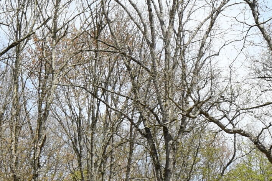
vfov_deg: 10.1
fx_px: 959
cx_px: 173
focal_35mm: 127
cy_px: 338
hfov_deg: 16.1
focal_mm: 20
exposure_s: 1/125
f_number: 9
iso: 100
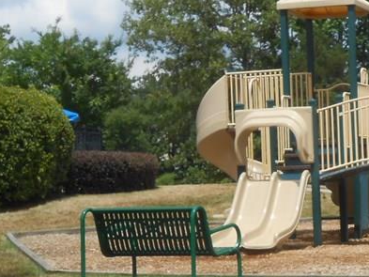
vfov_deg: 14.9
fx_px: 1056
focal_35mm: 99
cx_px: 431
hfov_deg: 18.8
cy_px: 179
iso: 80
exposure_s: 1/640
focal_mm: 6.8
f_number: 4.2
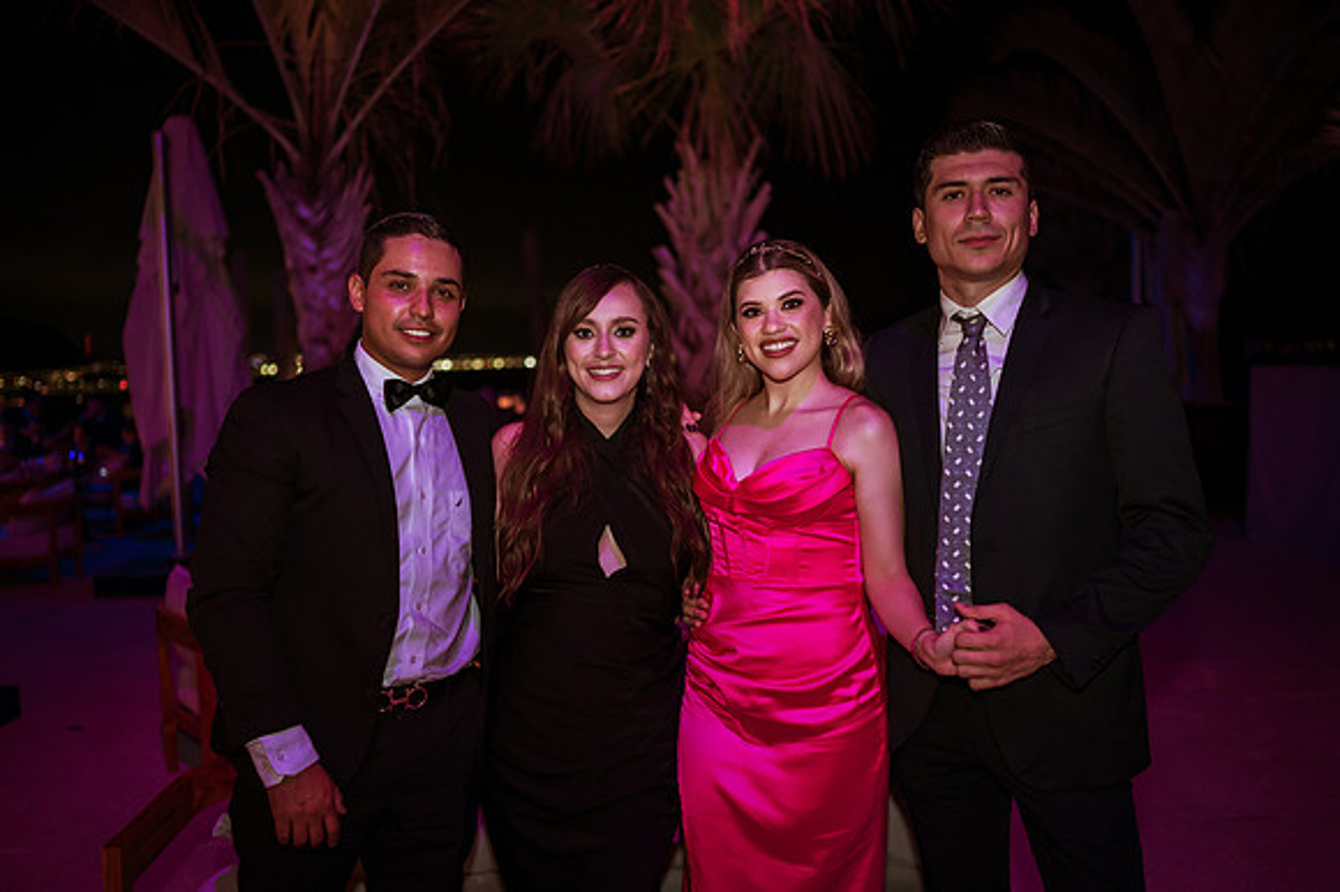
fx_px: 1302
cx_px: 670
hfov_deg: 54.5
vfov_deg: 37.8
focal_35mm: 35
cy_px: 446
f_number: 1.8
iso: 1600
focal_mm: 35
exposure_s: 1/100
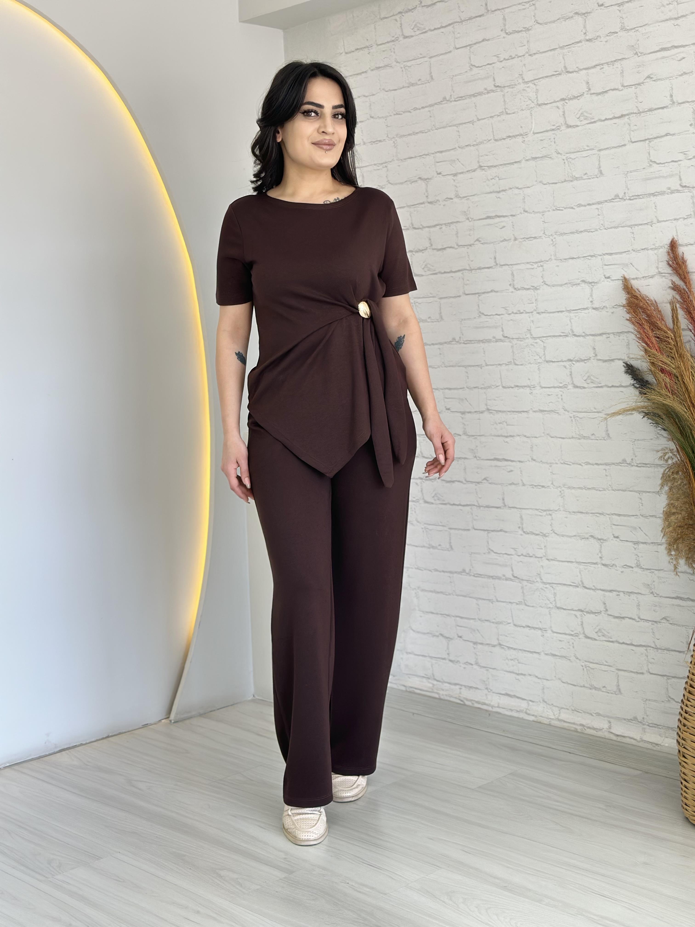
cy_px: 464
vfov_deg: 39.7
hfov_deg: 30.3
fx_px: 1285
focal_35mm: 48
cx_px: 348
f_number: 1.78
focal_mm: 6.86
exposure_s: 1/162
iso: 64
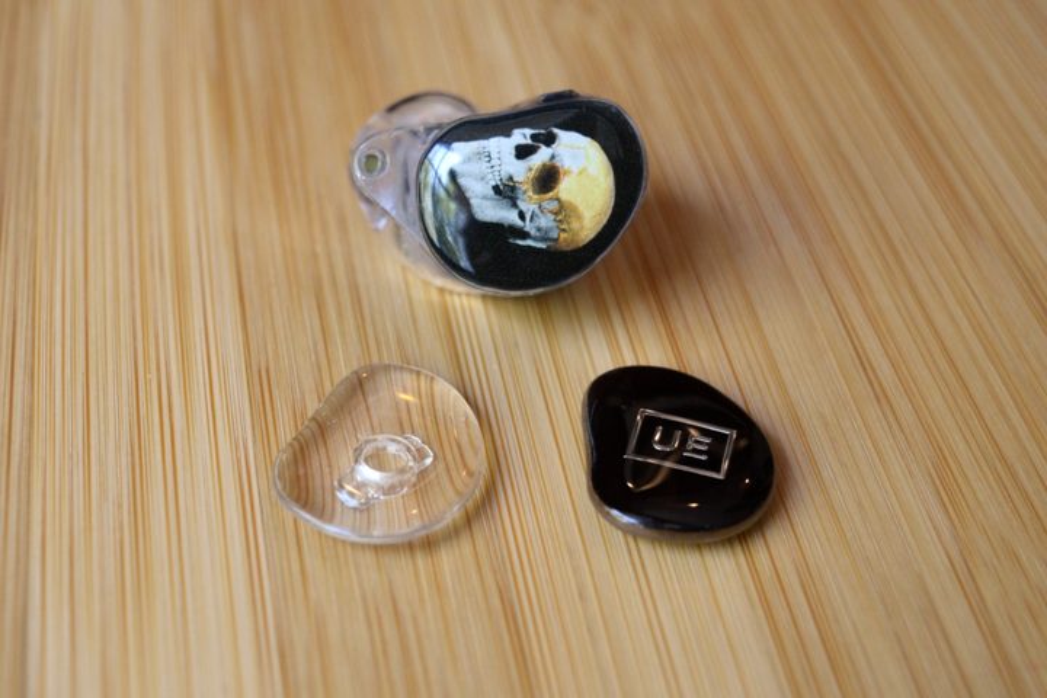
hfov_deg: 47.9
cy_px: 349
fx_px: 1178
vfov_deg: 33.0
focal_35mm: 40
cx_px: 524
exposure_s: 1/50
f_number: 4
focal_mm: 27
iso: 400
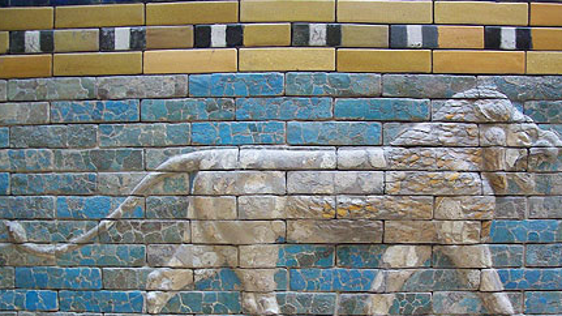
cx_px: 288
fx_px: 611
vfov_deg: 28.8
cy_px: 210
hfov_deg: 49.4
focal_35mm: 41
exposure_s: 1/9.26
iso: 160
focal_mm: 6
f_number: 2.7
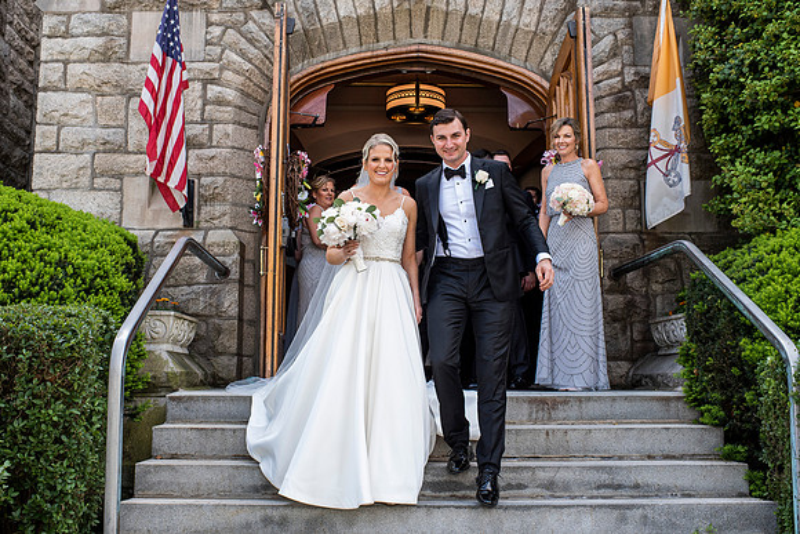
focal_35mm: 38
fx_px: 848
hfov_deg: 50.5
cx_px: 380
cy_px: 266
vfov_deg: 35.0
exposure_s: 1/500
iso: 640
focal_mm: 35
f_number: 6.3
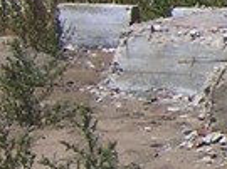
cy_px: 42
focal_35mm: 281
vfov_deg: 5.3
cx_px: 780
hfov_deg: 6.2
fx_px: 1841
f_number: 6.7
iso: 50
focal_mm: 5.7
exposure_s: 1/180
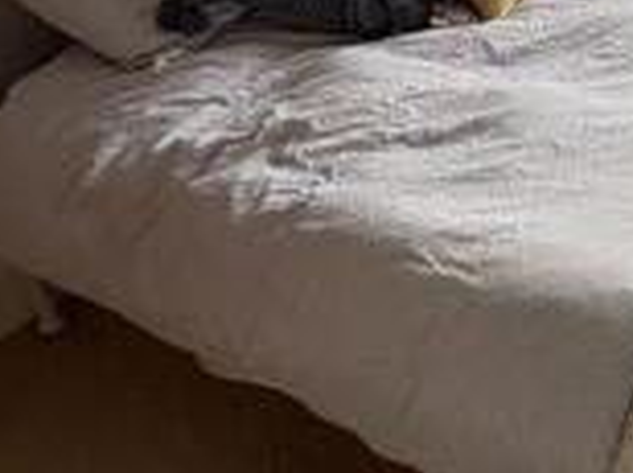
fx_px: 968
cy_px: -72
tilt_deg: -24.7
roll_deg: -0.2
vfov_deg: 25.1
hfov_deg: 30.5
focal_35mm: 53
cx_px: 767
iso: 64
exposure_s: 1/99
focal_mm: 2.22
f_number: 2.2
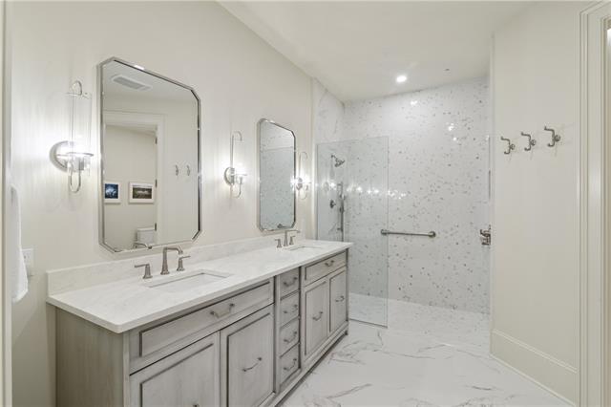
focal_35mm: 16
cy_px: 204
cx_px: 306
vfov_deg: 73.7
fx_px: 271
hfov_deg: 96.8
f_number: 13
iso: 400
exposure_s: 1/10
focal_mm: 16
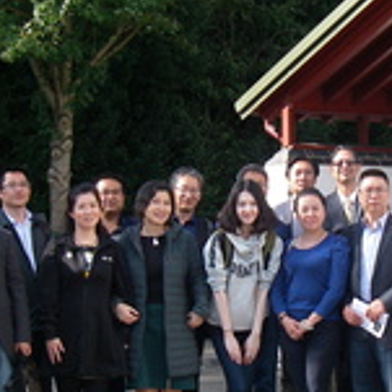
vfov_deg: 16.6
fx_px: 1345
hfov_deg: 16.5
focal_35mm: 105
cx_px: 287
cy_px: 247
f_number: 3.5
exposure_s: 1/200
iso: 64
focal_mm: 8.1
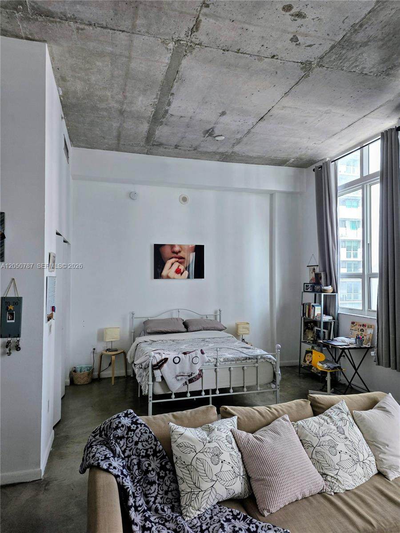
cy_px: 266
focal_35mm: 23
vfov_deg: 73.9
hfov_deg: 58.9
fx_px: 354
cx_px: 200
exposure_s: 1/180
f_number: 1.7
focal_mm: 6.3
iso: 80
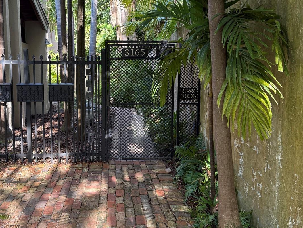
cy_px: 111
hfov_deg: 51.0
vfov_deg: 39.6
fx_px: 315
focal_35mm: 36
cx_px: 118
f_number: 1.78
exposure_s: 1/243
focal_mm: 6.76
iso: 125
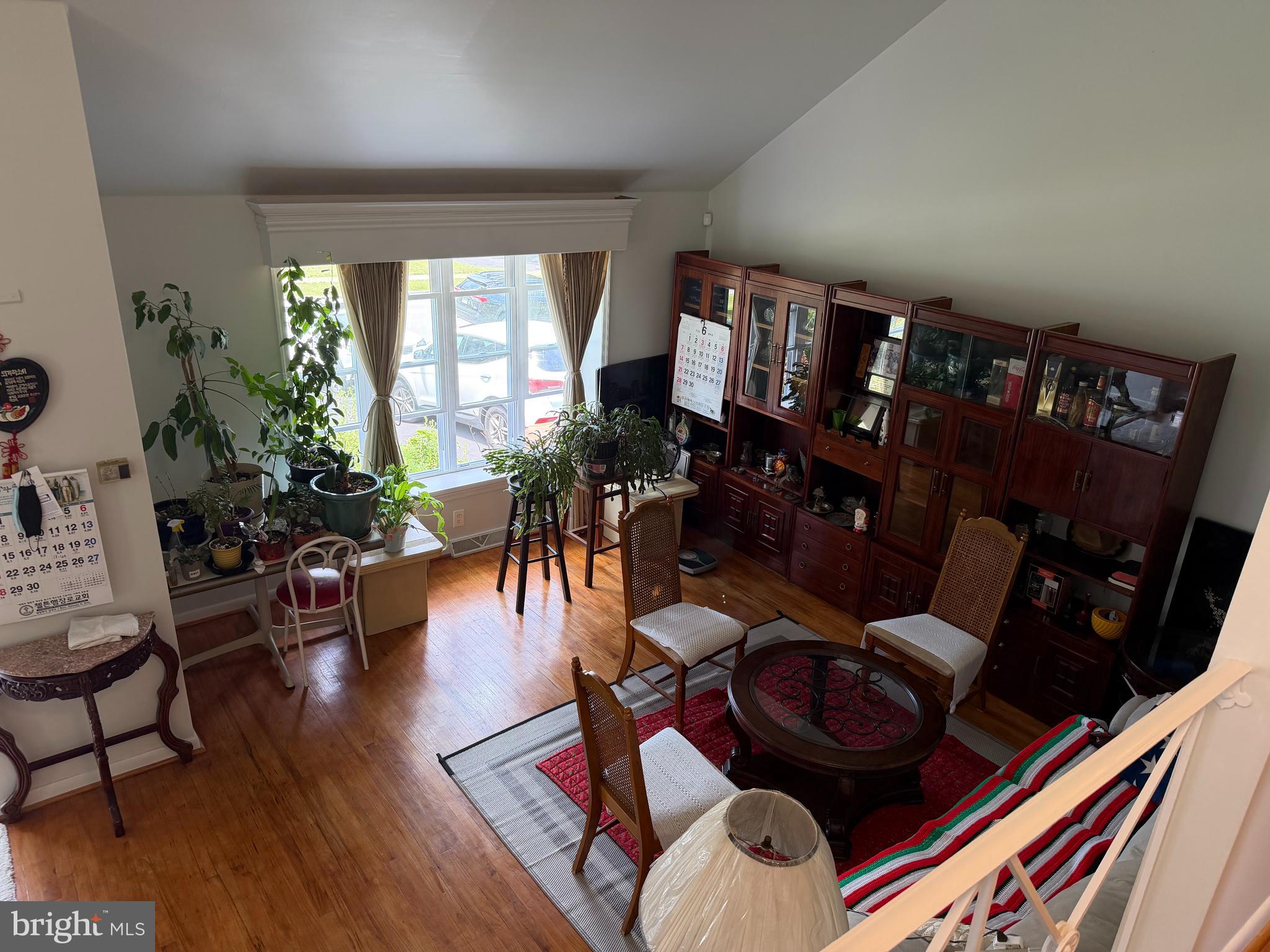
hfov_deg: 71.6
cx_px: 635
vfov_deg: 56.8
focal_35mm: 24
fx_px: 881
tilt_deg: -21.4
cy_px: 476
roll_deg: -2.2
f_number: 1.78
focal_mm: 6.76
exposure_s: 1/126
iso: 200
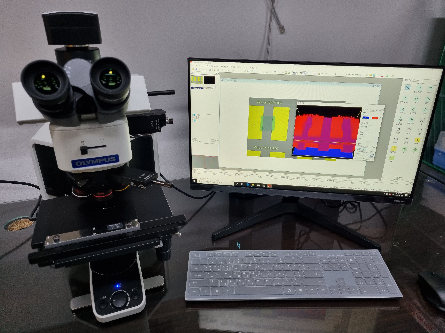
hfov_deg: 67.3
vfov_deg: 53.1
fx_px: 334
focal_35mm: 26
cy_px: 166
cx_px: 222
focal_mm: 5.4
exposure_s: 1/120
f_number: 1.8
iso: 160
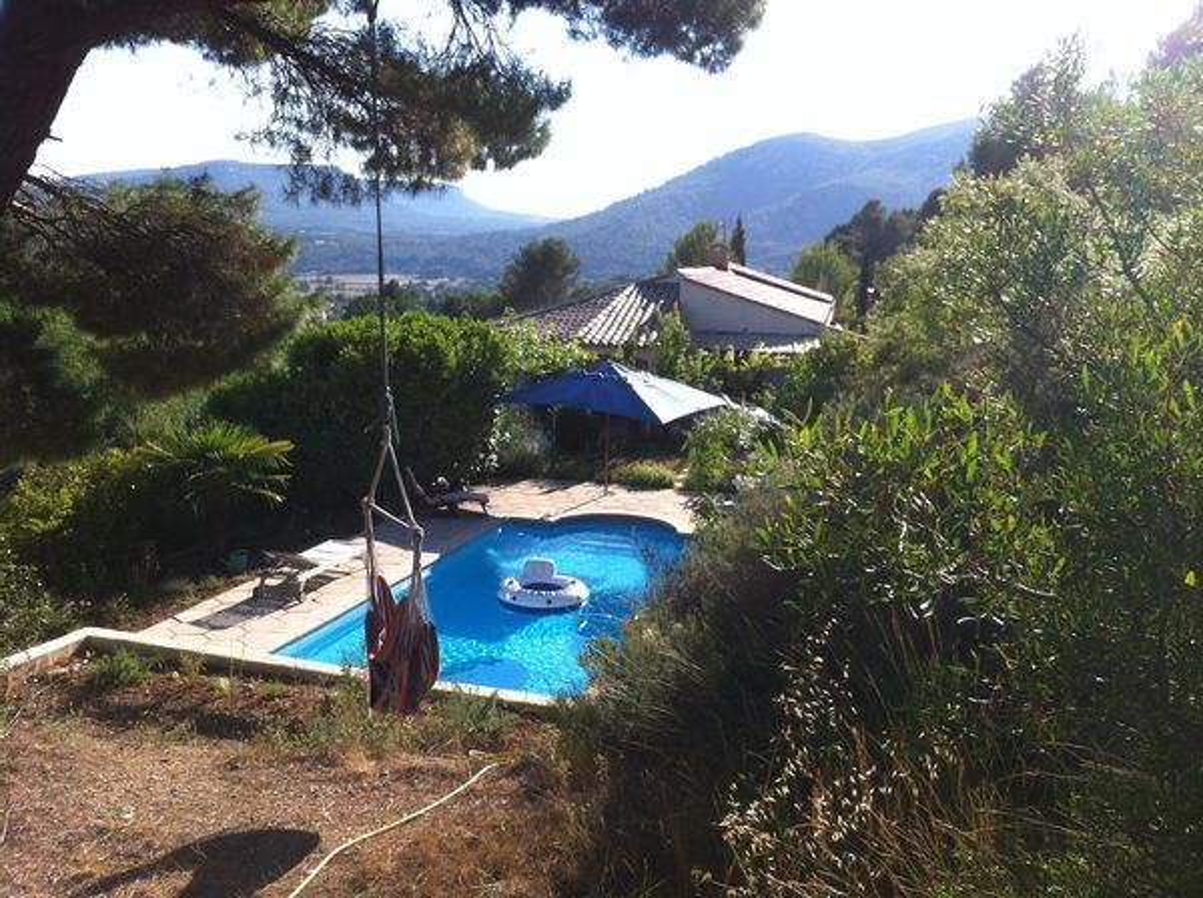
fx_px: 1214
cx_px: 602
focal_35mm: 35
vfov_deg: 40.6
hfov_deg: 52.7
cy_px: 449
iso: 80
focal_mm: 3.85
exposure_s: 1/642
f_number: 2.8
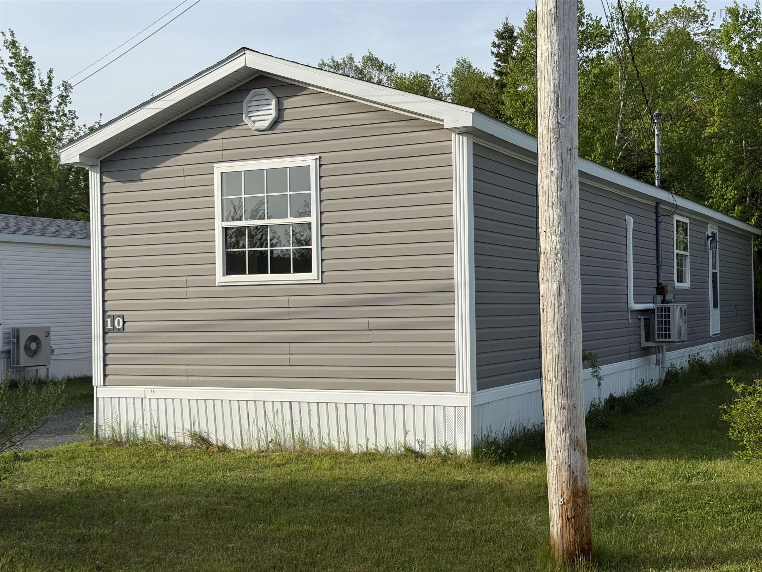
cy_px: 286
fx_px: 1057
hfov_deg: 39.7
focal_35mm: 48
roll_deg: +1.3
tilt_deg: +1.0
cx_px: 381
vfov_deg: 30.3
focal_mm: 6.76
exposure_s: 1/3891
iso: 64
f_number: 1.78
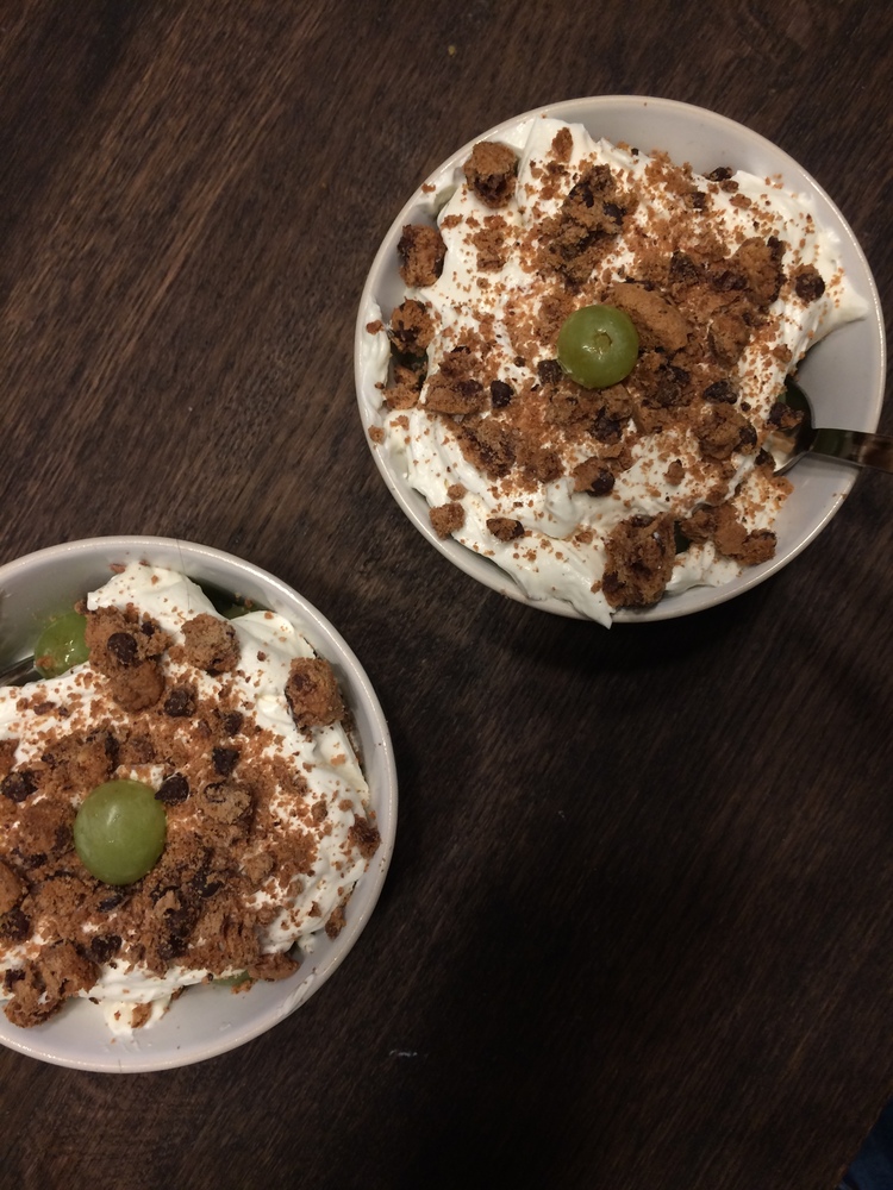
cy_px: 595
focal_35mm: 29
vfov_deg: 61.7
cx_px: 446
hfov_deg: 48.2
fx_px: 997
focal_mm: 4.15
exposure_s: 1/33
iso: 100
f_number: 2.2
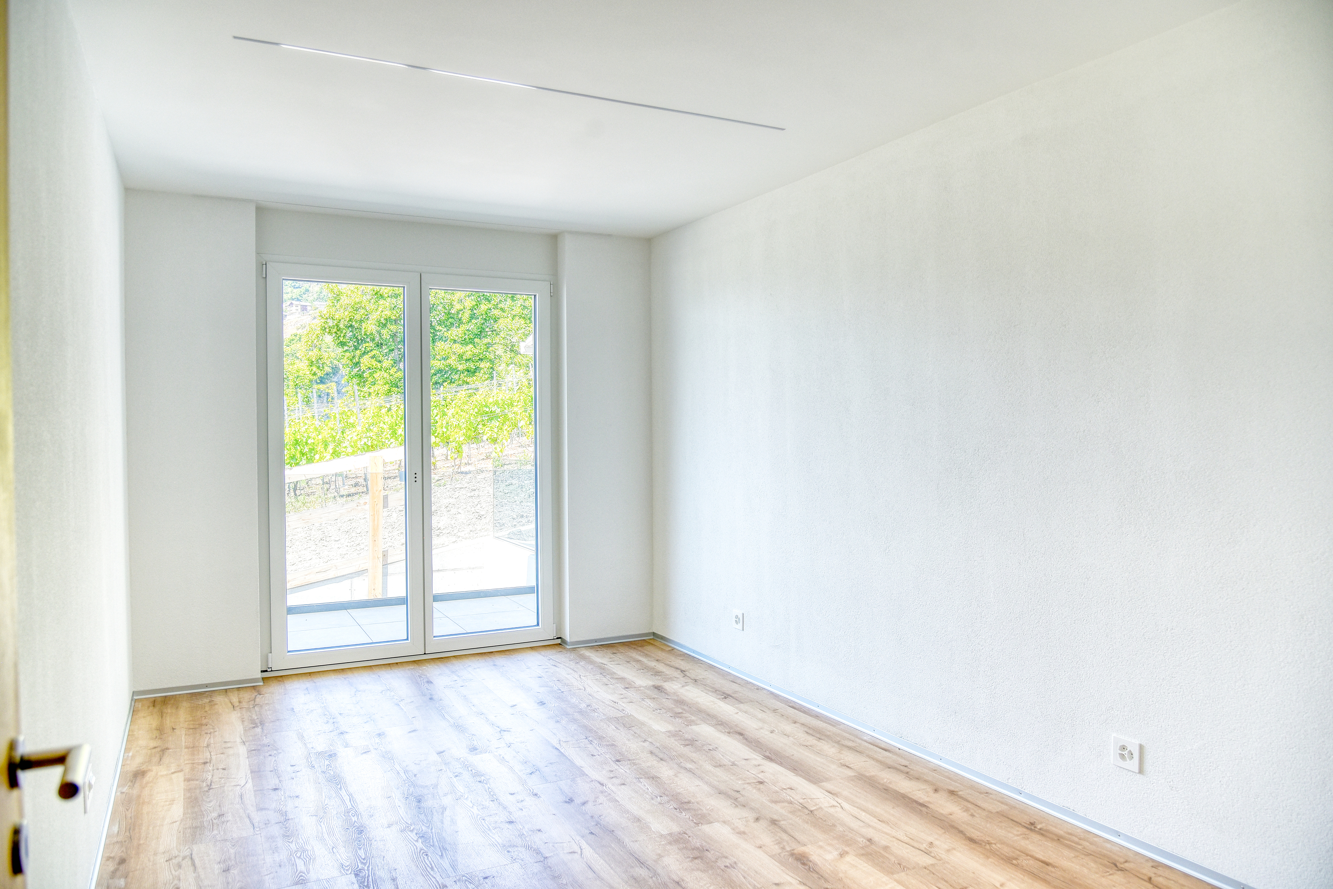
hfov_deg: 73.7
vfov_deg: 53.2
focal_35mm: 24
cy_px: 444
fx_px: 889
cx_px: 666
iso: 250
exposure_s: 1/320
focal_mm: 24
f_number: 9
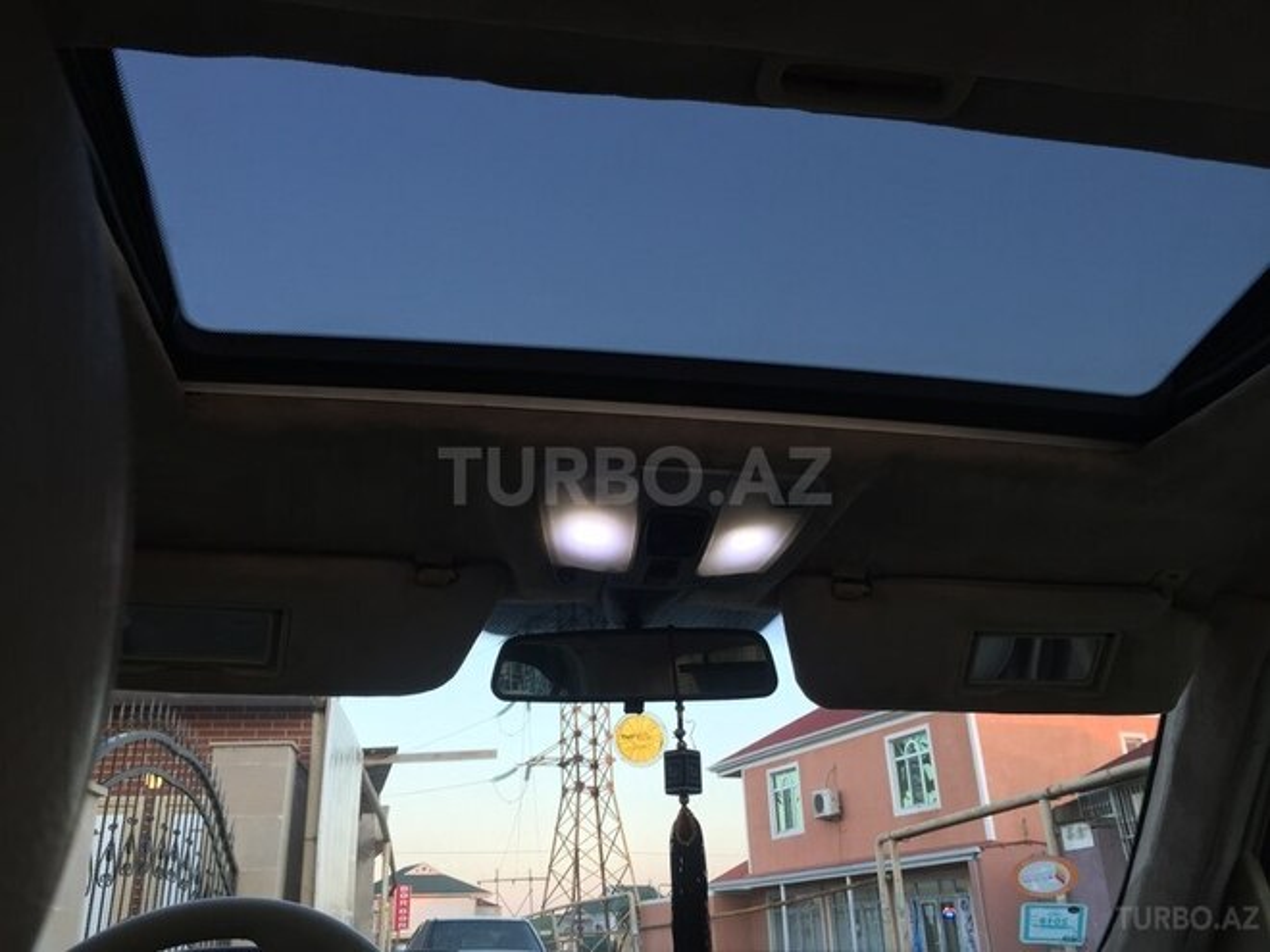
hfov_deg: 61.7
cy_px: 476
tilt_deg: +23.9
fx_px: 1064
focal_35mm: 29
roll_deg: +2.2
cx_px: 635
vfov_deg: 48.2
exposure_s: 1/50
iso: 40
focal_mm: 4.15
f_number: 2.2
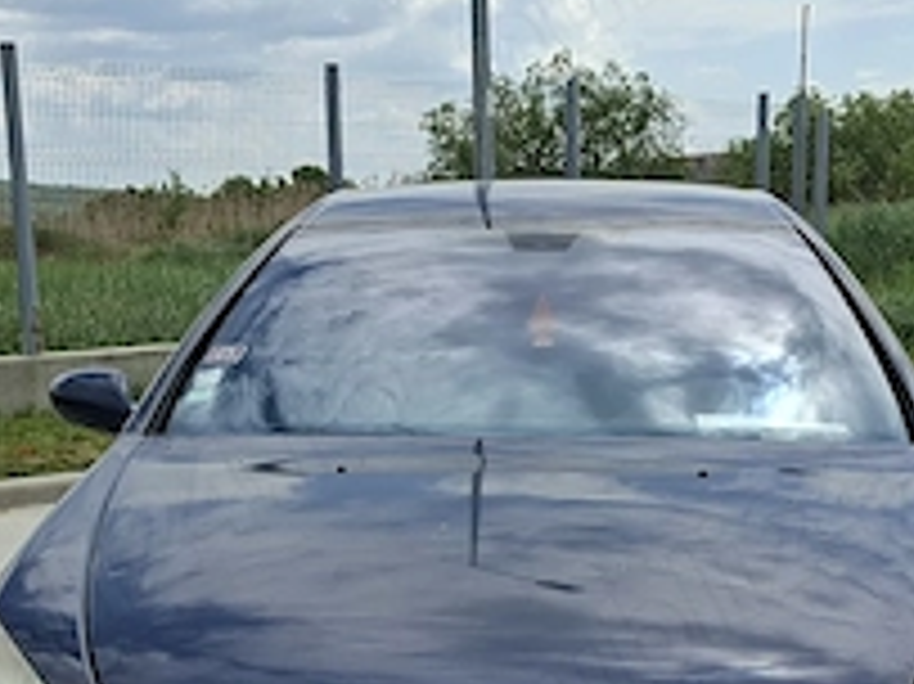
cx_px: 432
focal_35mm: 68
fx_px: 1794
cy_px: 621
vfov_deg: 21.1
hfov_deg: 28.6
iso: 50
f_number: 1.8
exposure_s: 1/3067
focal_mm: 5.54
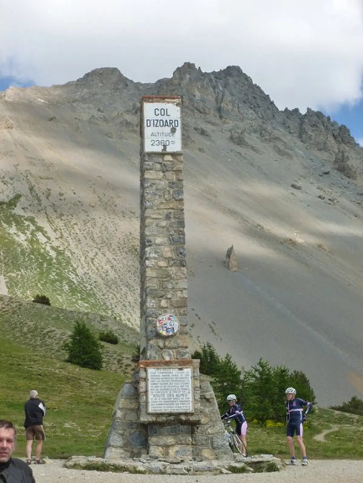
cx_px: 182
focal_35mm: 66
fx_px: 923
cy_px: 242
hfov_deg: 22.3
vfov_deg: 29.4
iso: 160
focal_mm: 11.7
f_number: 4.2
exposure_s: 1/800
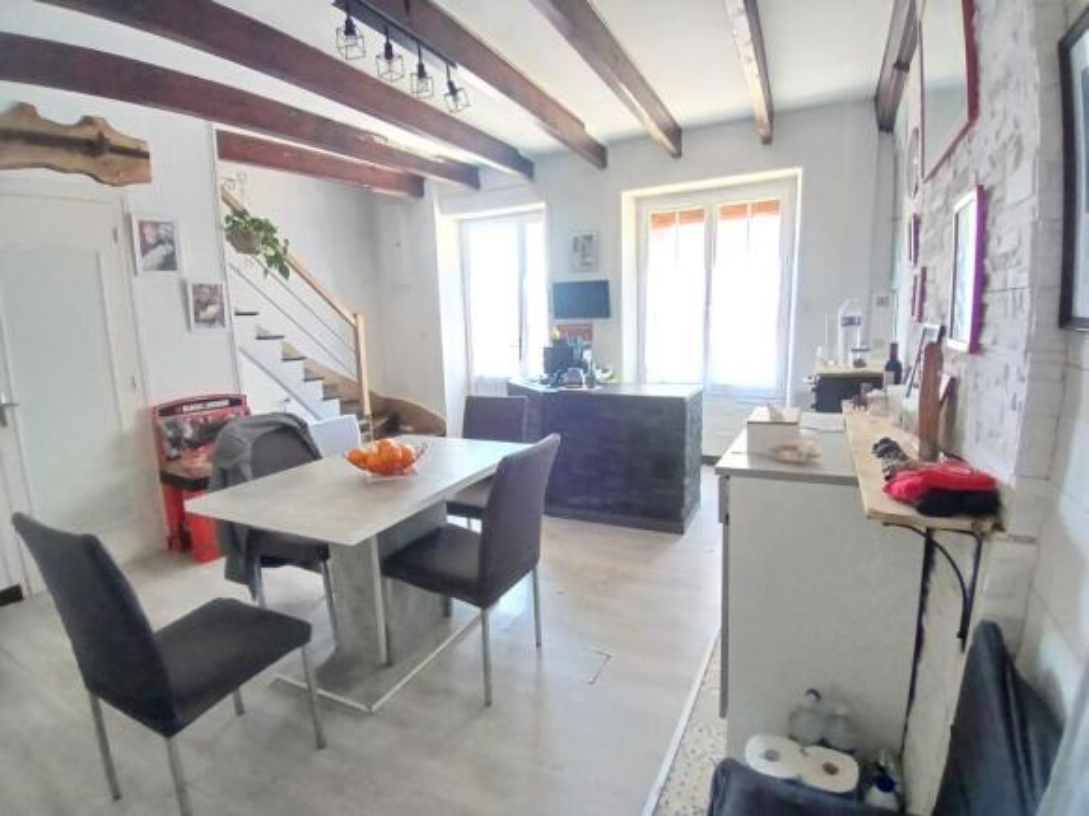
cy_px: 408
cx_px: 544
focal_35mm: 17
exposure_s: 1/25
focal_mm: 1.4
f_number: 2.2
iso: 500
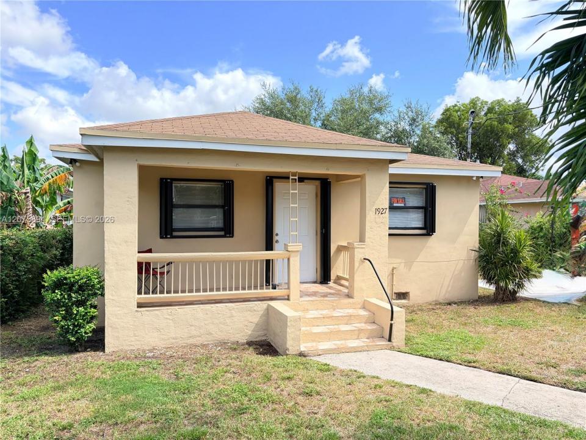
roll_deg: -0.2
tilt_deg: +0.7
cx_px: 293
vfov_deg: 53.1
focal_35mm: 26
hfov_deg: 67.3
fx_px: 440
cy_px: 220
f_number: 1.6
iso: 50
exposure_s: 1/756
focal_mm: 5.96
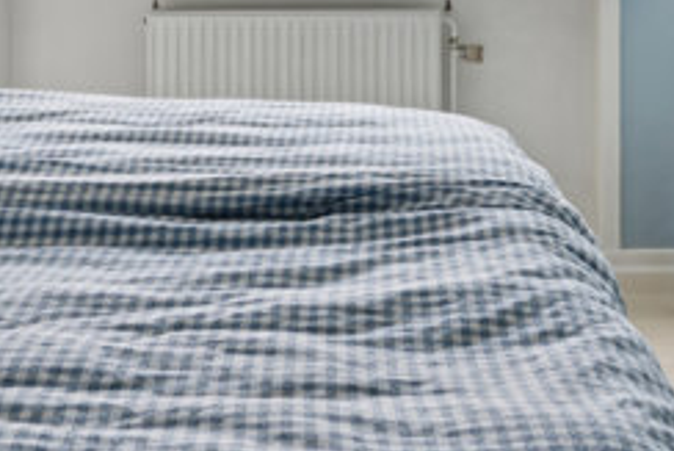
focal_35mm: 74
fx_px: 1379
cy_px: -112
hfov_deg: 27.5
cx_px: 329
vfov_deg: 17.5
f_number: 5.6
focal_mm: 15
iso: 200
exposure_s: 1/125
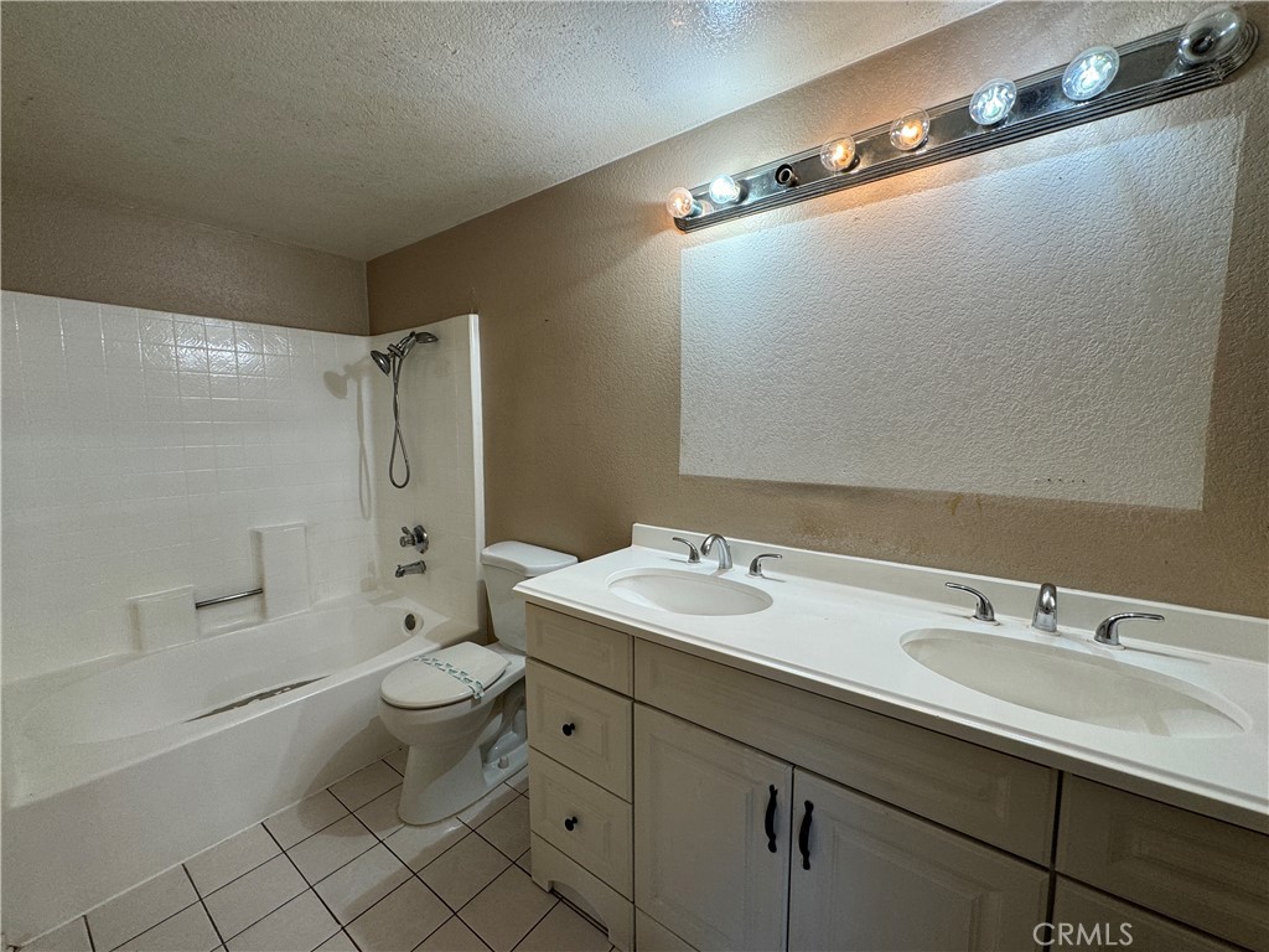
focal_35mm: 14
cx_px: 634
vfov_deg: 85.7
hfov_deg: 102.1
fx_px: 513
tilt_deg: -6.0
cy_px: 476
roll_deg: -0.2
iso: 100
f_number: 2.2
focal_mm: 2.22
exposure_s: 1/120
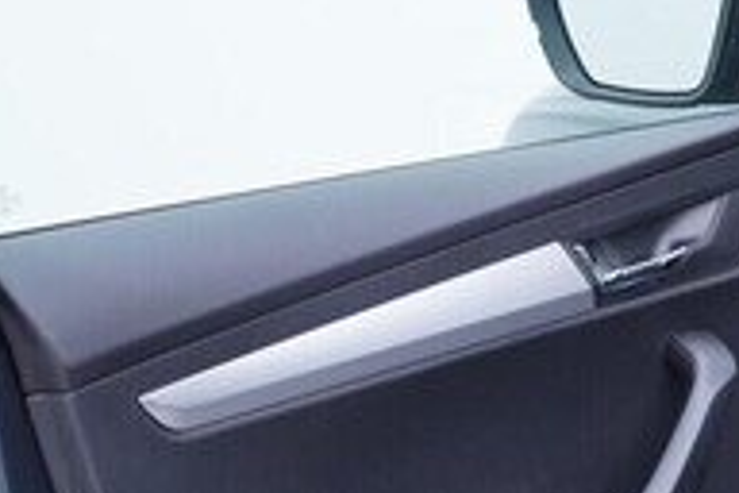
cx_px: 928
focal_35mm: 103
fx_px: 2114
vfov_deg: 13.3
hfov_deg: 18.6
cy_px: 302
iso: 125
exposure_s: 1/40
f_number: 2.8
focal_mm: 24
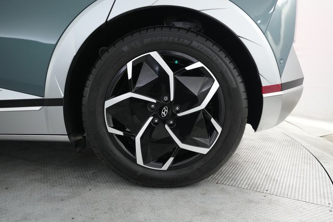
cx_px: 166
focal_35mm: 28
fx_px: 259
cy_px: 111
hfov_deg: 65.5
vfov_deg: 46.4
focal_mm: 28
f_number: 2.8
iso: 4000
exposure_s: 1/160
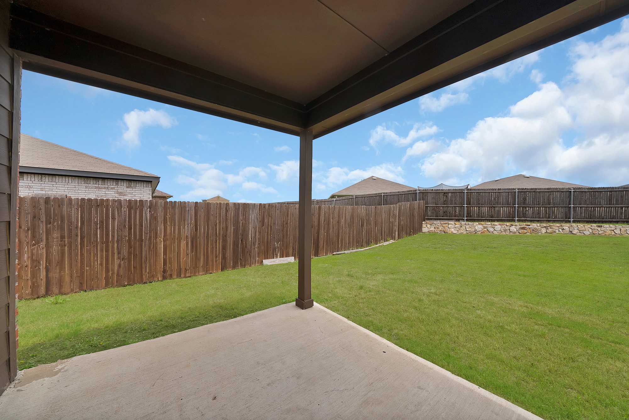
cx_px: 314
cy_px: 210
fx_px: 210
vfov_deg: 90.1
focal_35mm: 12
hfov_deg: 112.6
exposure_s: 1/500
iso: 640
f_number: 9
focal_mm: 12
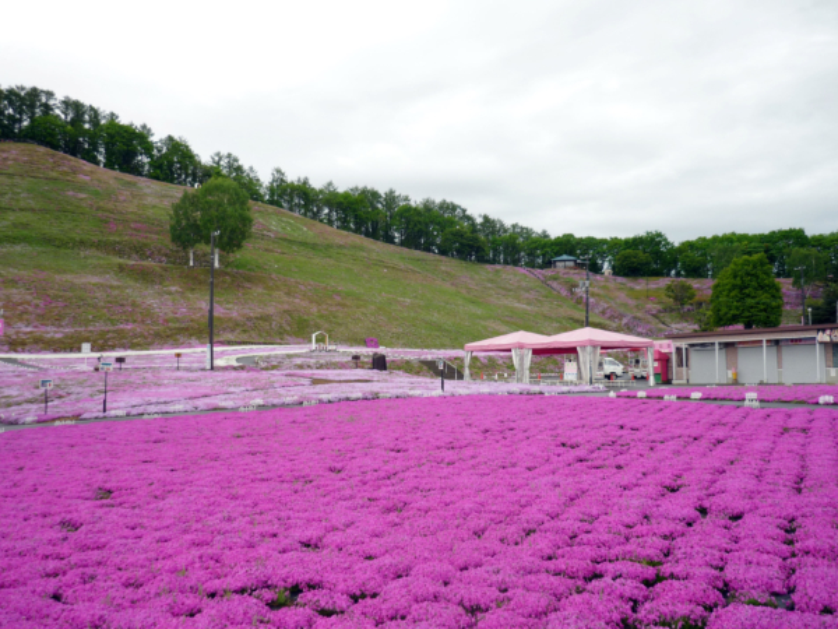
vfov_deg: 42.9
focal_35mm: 33
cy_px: 314
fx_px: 799
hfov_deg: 55.4
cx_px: 419
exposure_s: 1/100
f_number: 2.8
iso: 100
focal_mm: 5.5
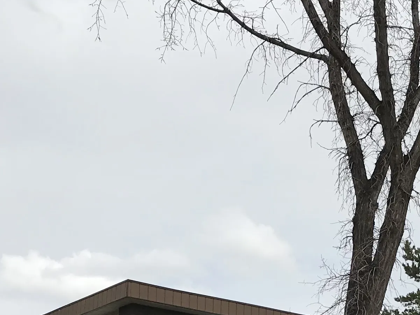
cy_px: 362
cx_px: 285
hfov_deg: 20.8
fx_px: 1141
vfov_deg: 15.3
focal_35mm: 94
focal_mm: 3.99
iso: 20
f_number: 1.8
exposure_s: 1/2994
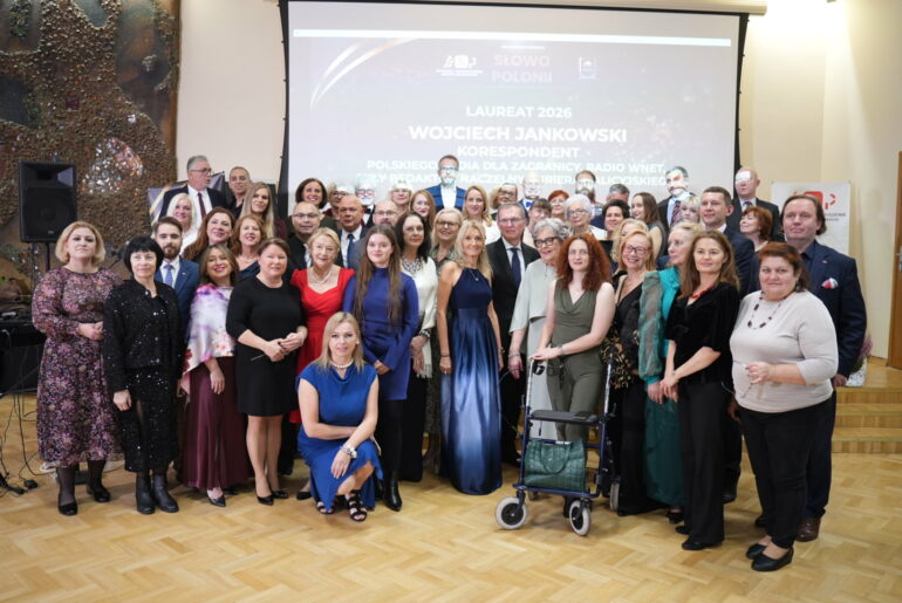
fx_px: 702
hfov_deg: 65.4
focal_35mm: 28
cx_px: 451
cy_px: 302
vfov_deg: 46.5
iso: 2000
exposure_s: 1/50
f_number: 2.8
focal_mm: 28
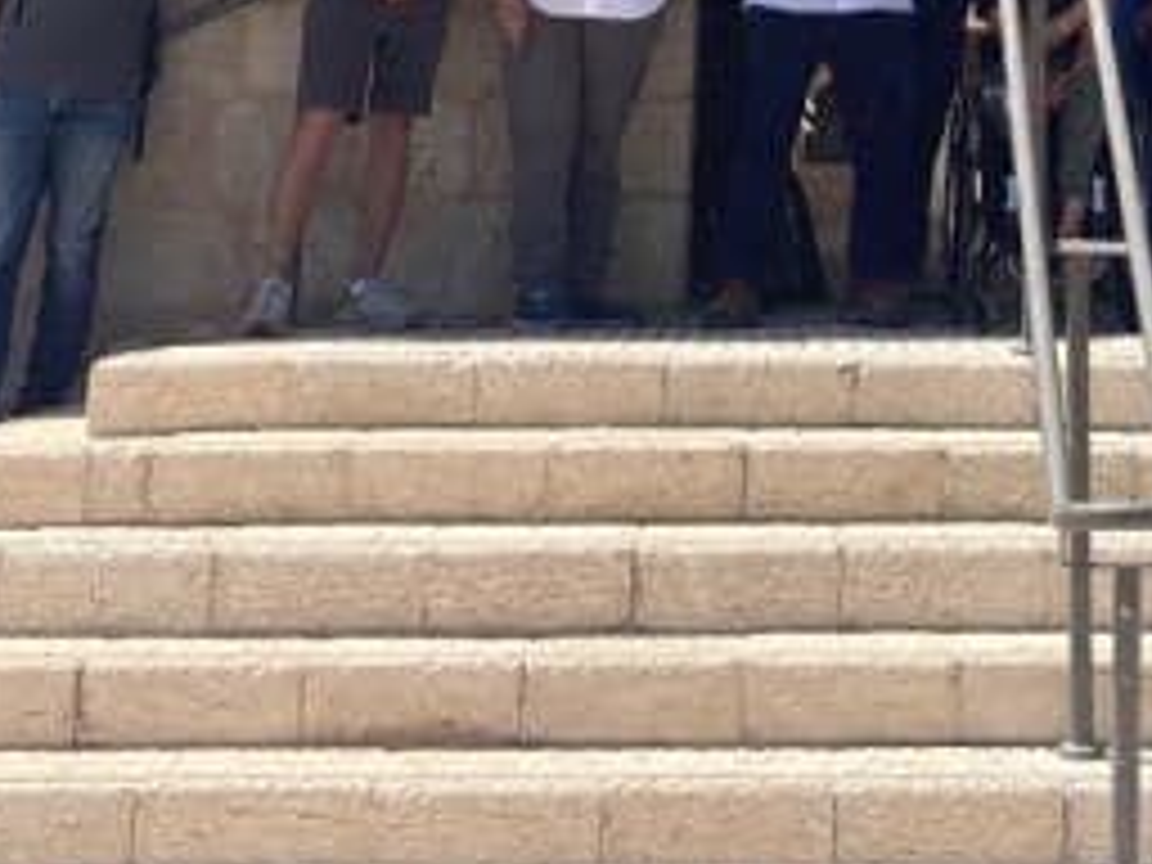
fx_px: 3461
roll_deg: -0.8
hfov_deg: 18.5
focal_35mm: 104
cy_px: -709
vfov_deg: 12.9
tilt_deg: +15.6
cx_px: 1102
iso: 20
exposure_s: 1/2183
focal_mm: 3.99
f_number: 1.8
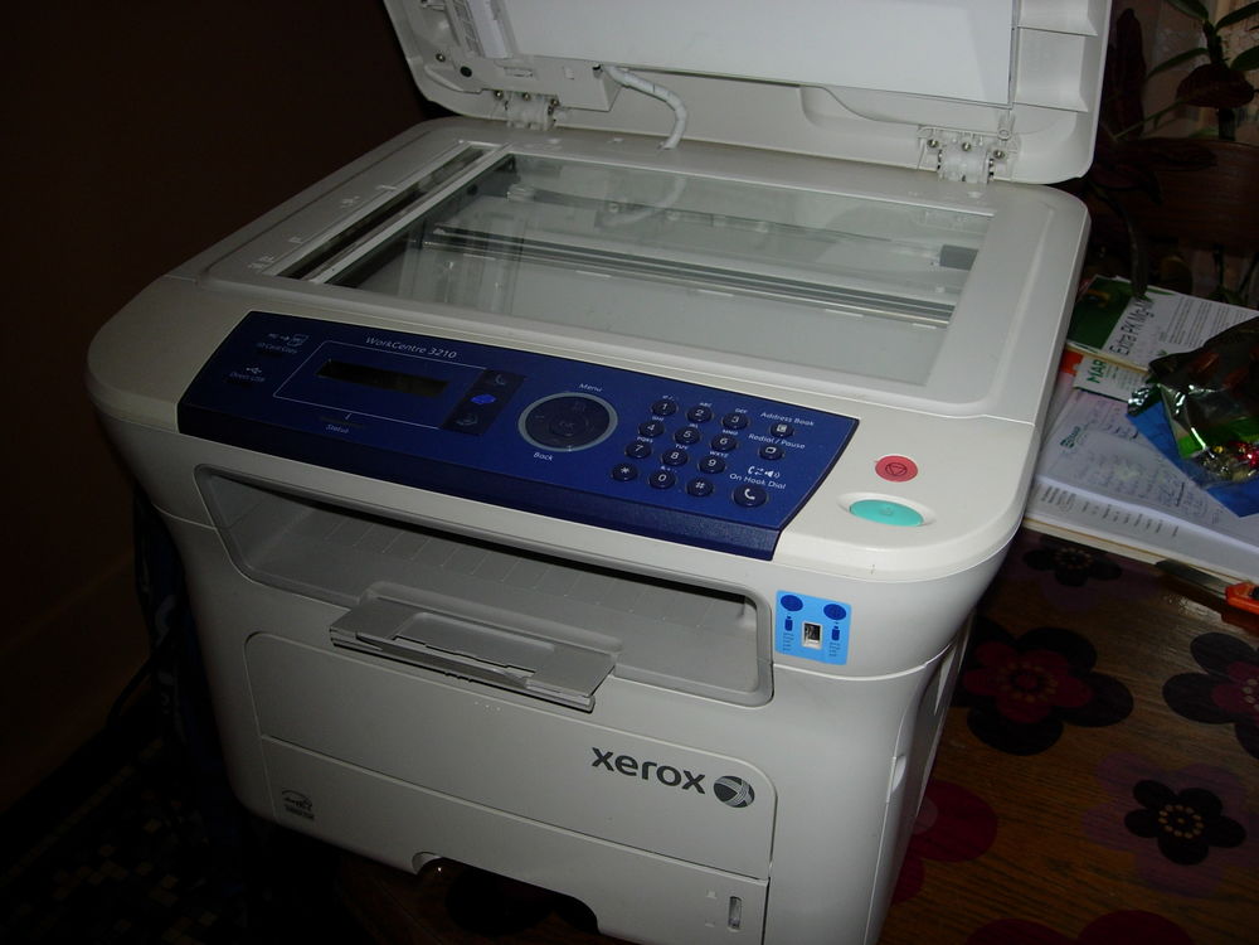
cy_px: 472
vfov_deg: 37.7
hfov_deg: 49.0
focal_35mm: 38
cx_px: 630
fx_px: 1382
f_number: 2.8
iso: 79
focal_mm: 7.8
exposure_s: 1/64
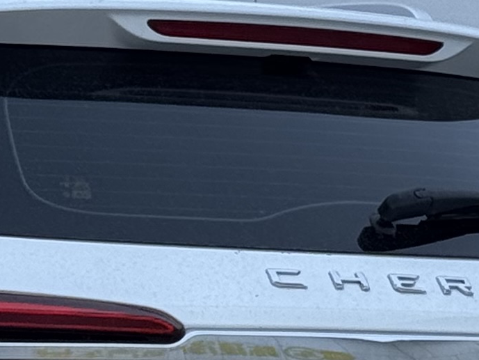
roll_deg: -0.1
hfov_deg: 7.0
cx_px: -170
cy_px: 324
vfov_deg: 5.3
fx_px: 3889
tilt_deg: +1.2
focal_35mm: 281
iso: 64
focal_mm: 6.76
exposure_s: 1/812
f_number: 1.78
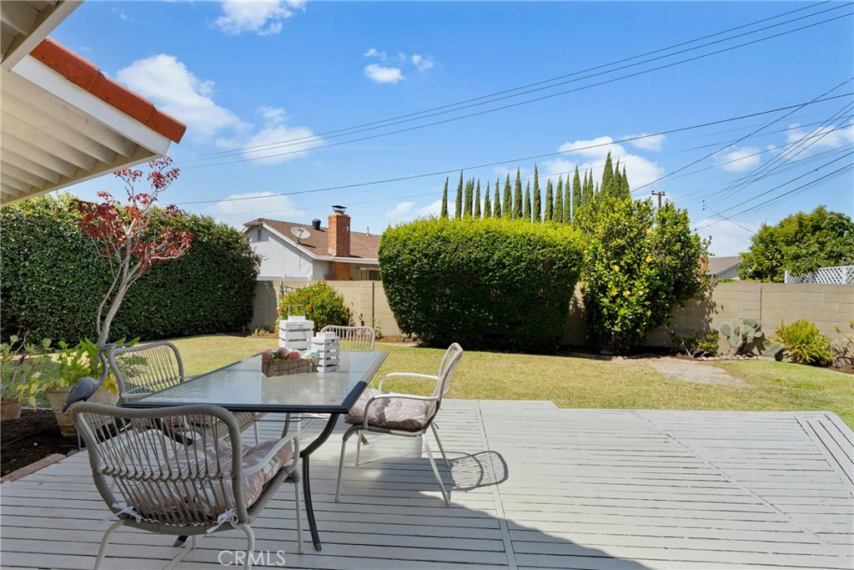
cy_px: 285
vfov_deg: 70.5
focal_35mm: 17
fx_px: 403
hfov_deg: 93.3
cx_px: 427
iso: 320
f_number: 9
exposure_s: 1/160
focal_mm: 17
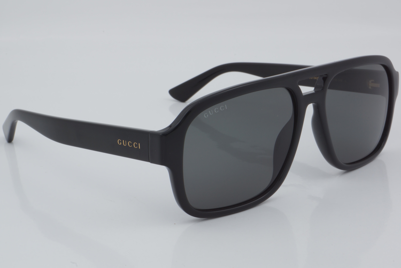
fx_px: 835
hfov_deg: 27.0
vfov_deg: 18.2
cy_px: 134
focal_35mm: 75
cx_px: 200
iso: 100
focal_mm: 50
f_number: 32
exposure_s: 1/4
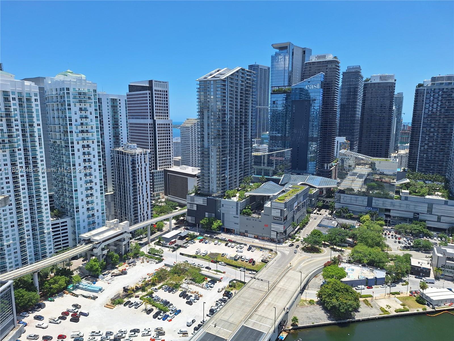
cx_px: 227
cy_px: 170
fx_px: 302
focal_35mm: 23
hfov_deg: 73.9
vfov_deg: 58.9
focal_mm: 5.54
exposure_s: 1/3759
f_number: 1.8
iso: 40
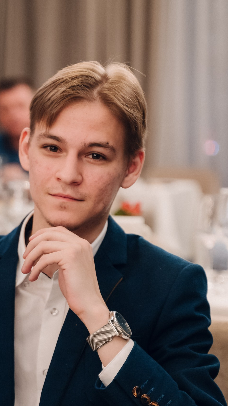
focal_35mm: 139
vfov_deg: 15.4
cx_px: 39
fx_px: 1494
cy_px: 323
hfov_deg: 8.7
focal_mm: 75
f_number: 2.8
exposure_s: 1/200
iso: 3200
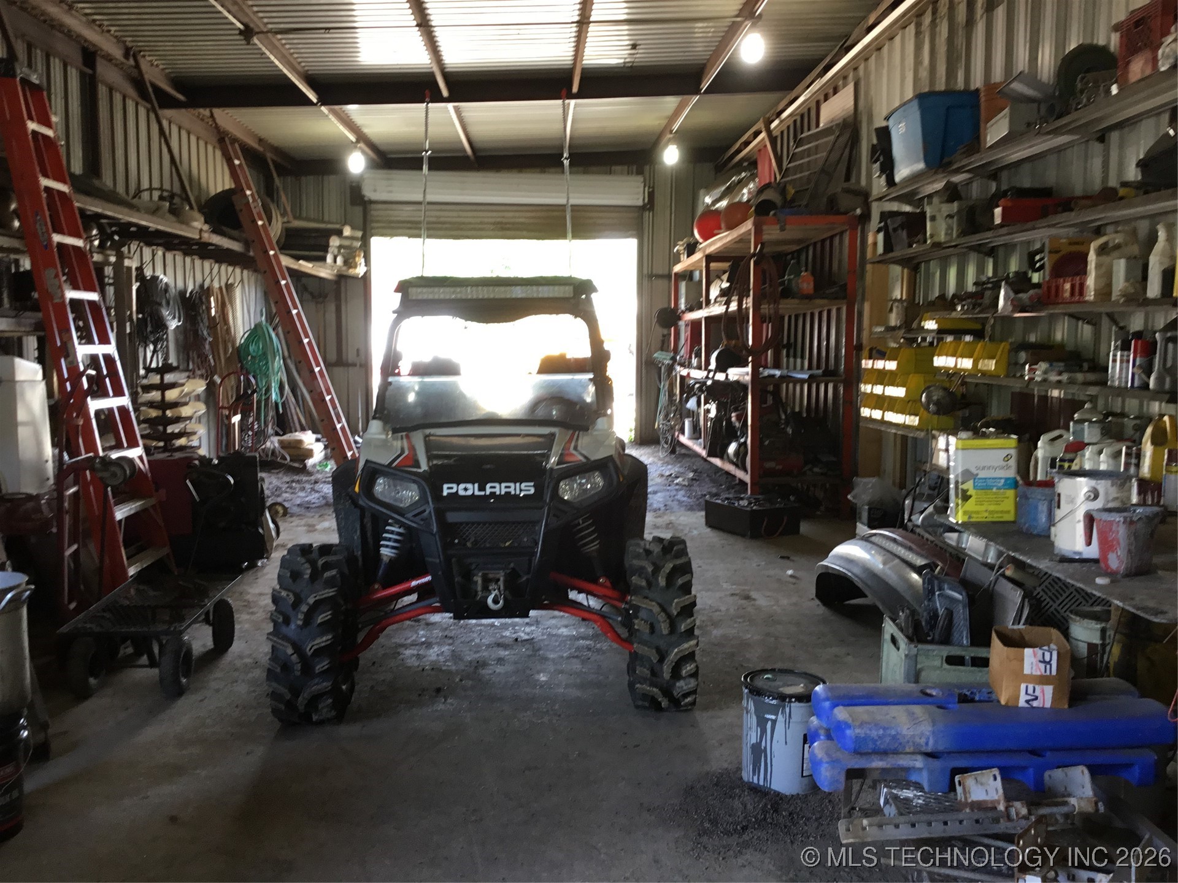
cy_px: 442
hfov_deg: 58.4
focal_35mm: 31
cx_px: 589
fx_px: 1055
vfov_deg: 45.4
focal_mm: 3.3
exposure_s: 1/30
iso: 50
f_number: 2.4
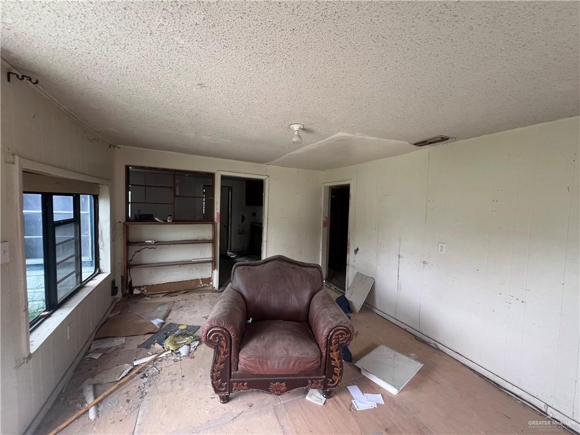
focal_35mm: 13
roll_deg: -1.0
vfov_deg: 89.9
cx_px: 290
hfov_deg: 106.2
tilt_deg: -4.4
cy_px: 218
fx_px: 218
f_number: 1.8
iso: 250
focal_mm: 1.57
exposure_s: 1/99
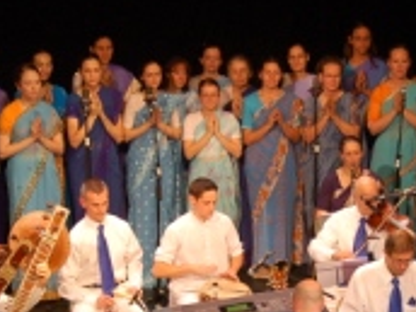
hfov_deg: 10.5
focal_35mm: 188
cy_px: 290
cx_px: 278
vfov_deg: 7.9
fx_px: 2259
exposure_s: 1/90
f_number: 6.7
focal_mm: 50
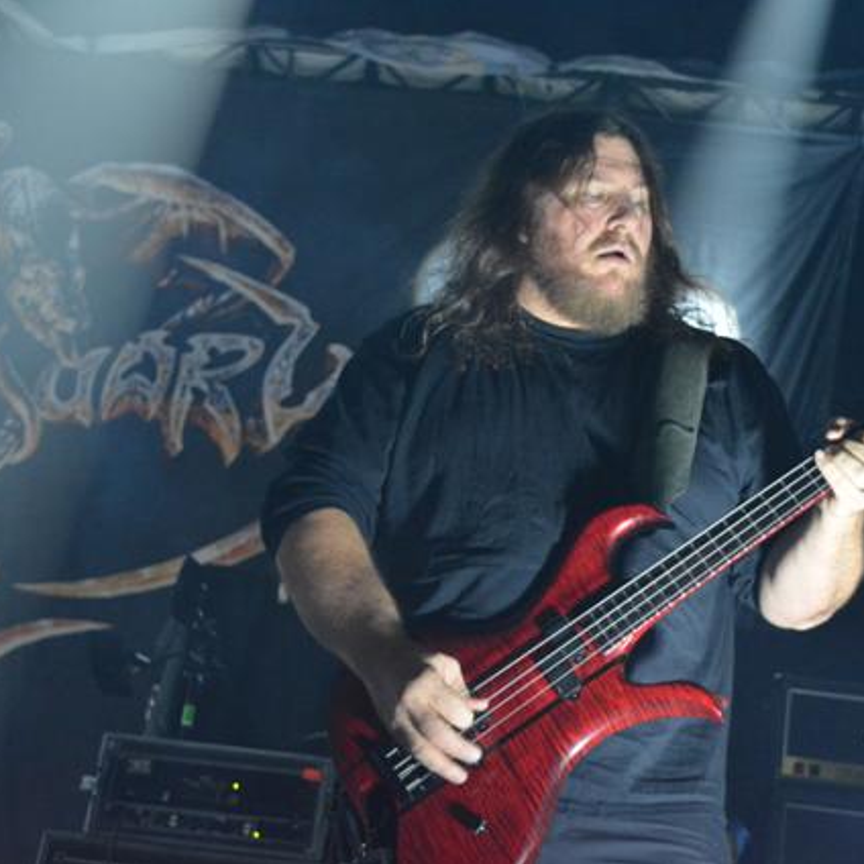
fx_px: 2174
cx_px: 640
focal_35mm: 77
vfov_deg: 22.5
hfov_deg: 22.3
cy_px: 431
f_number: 5.6
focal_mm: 40
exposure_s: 1/100
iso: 5000
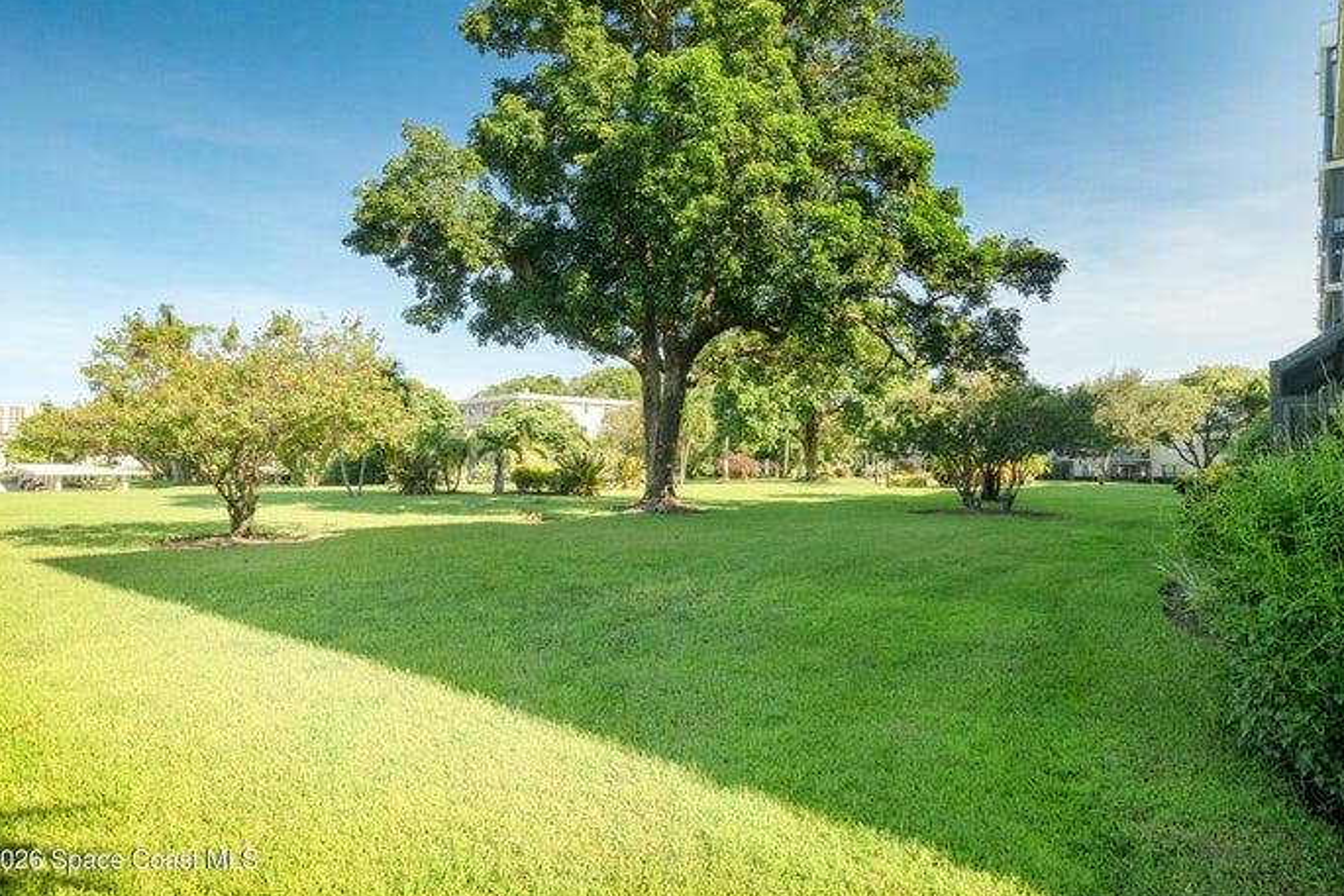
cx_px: 668
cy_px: 431
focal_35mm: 21
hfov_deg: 81.2
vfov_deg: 59.5
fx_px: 784
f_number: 8
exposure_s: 1/1250
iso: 2000
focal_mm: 20
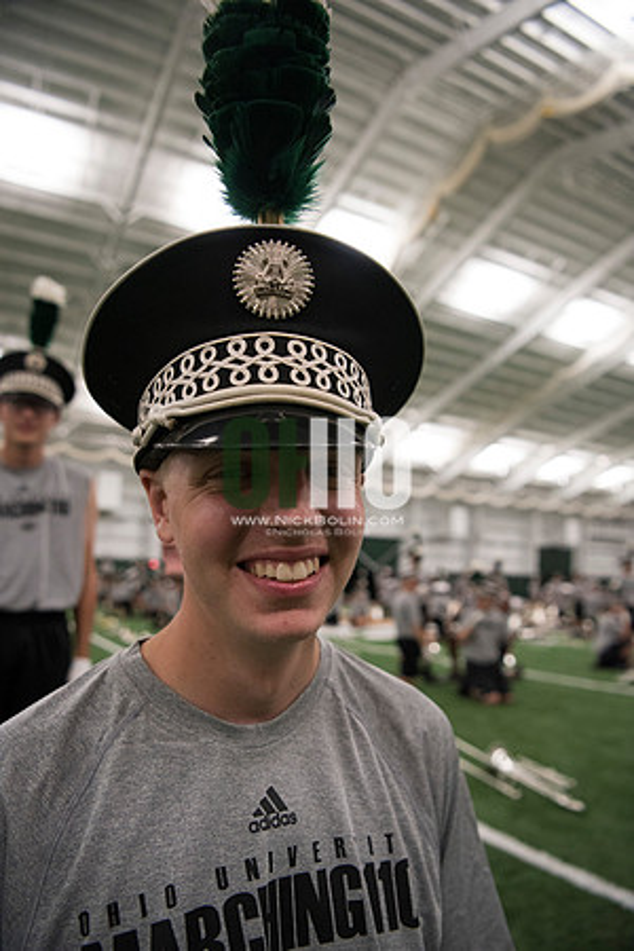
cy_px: 476
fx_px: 634
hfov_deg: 53.1
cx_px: 317
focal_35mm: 24
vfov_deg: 73.7
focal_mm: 24
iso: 3200
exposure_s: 1/320
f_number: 3.2
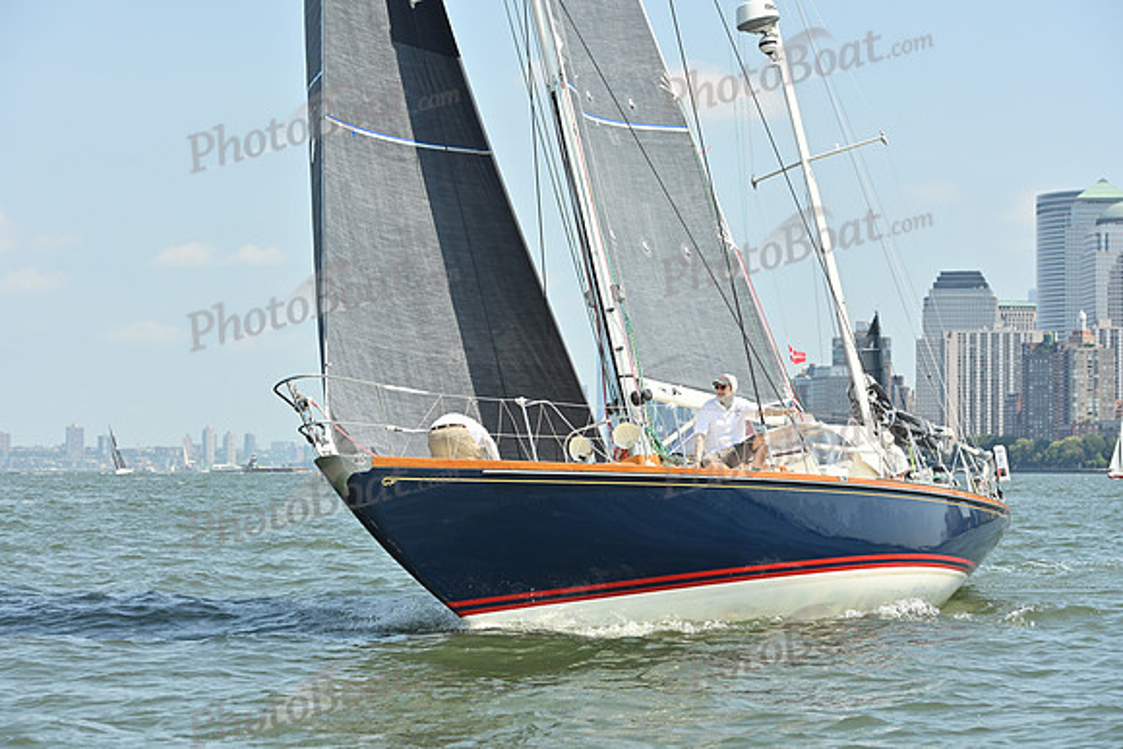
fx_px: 3276
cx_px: 562
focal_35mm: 105
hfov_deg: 19.5
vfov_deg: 13.0
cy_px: 374
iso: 320
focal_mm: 105
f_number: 7.1
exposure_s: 1/1250
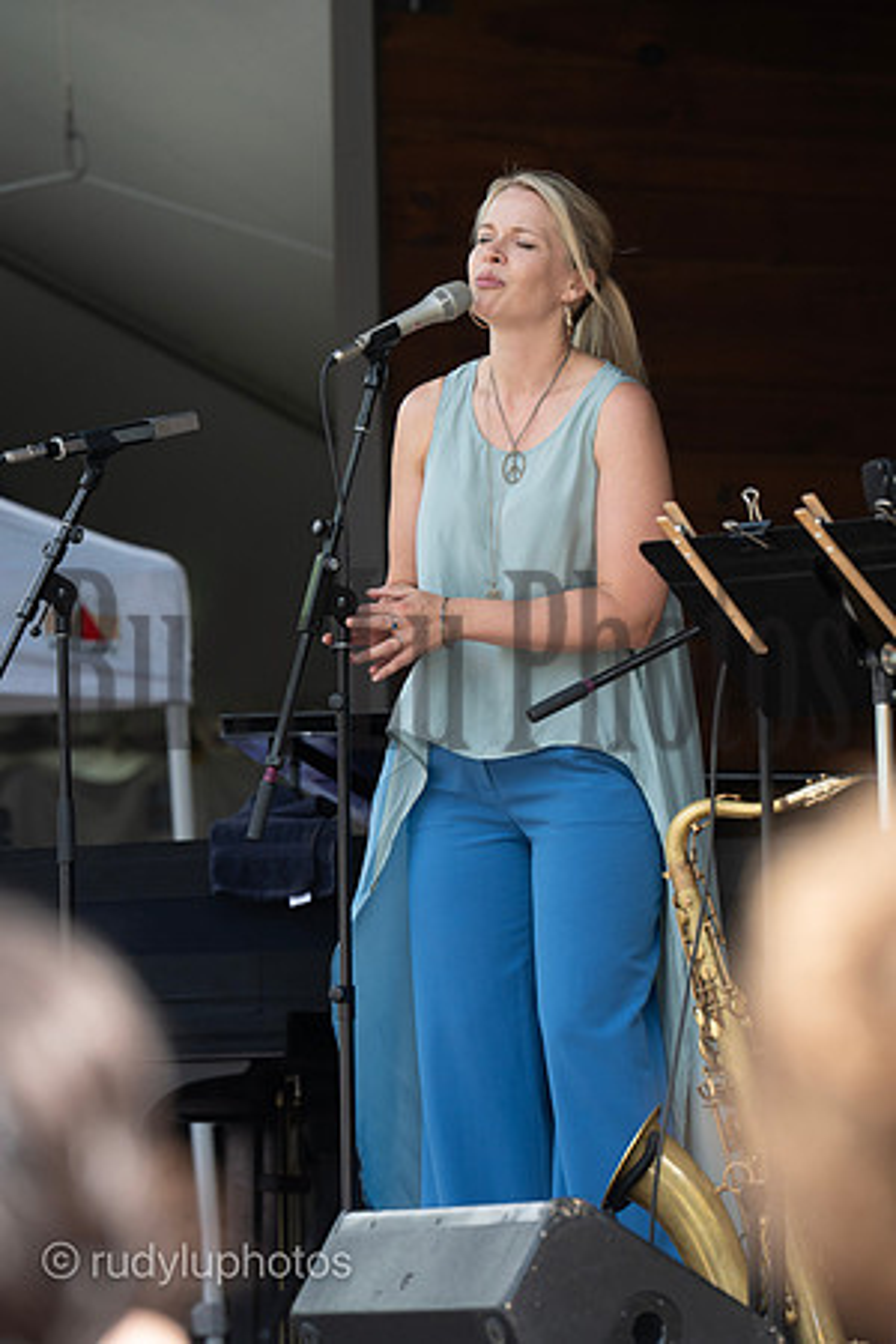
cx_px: 448
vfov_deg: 10.3
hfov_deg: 6.9
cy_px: 672
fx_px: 7466
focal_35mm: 200
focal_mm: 200
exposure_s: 1/640
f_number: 5.6
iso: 800
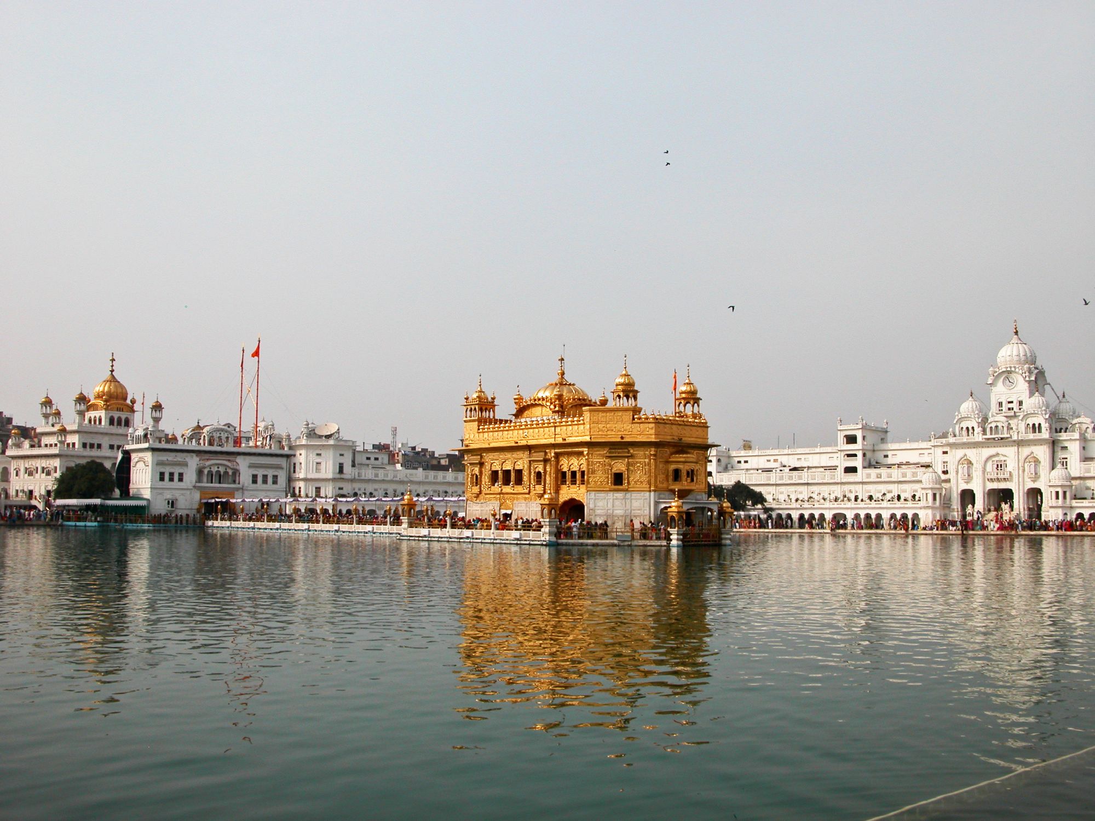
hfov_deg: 52.6
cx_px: 548
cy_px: 410
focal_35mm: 35
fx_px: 1107
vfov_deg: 40.7
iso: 100
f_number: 6.3
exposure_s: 1/356
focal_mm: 8.9
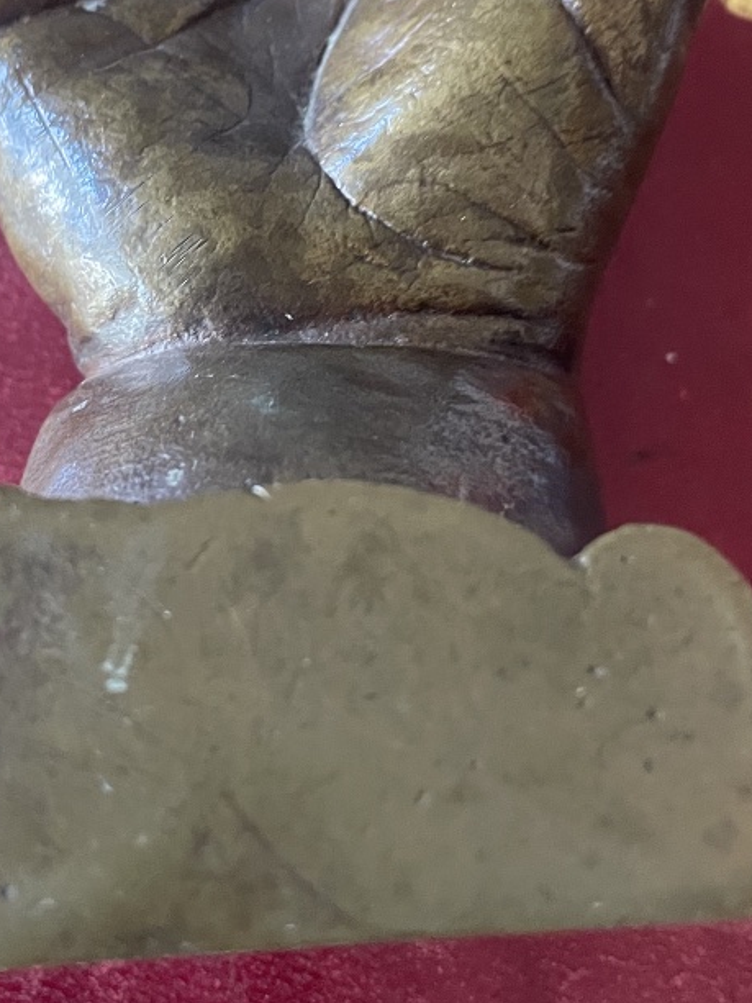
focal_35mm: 51
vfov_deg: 36.5
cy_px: 236
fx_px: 1477
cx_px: 326
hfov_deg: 28.5
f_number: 1.6
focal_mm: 4.2
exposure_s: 1/52
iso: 500
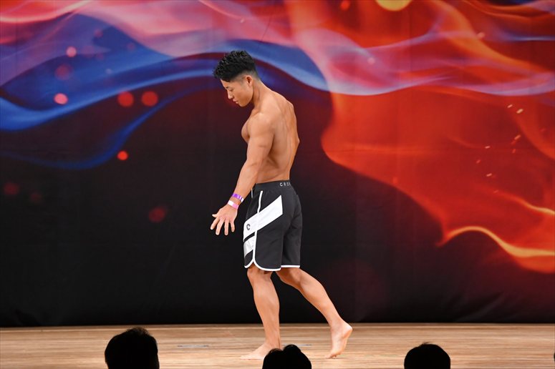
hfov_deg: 8.1
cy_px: 184
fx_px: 3929
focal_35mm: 255
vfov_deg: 5.4
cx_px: 278
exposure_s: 1/400
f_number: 5.6
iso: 3200
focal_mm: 170
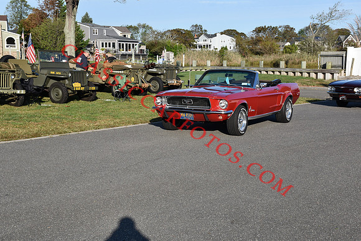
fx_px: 527
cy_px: 120
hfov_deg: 37.8
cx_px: 180
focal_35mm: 52
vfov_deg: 25.8
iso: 250
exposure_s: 1/250
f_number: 8
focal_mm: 35
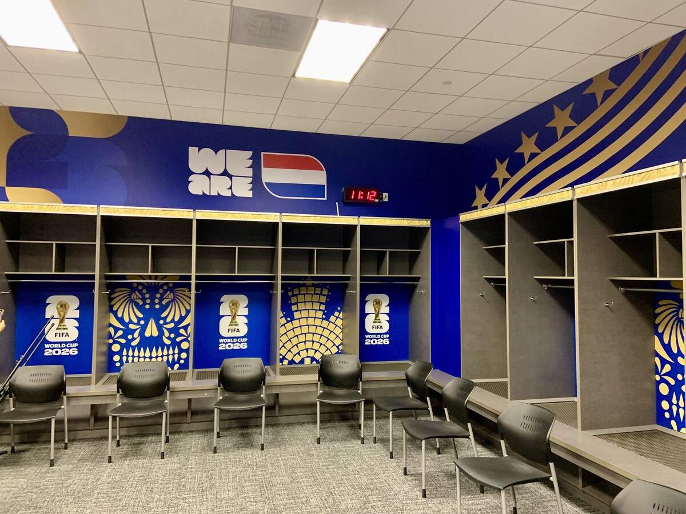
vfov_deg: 53.1
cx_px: 343
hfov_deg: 67.3
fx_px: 515
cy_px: 257
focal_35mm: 26
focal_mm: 4.25
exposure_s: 1/40
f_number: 1.8
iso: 400
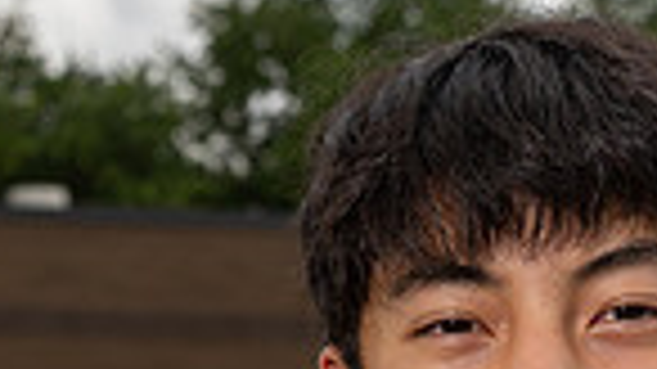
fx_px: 3257
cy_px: 918
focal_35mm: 187
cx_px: 468
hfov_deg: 11.5
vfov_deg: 6.2
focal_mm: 58
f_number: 8
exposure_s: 1/250
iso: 100
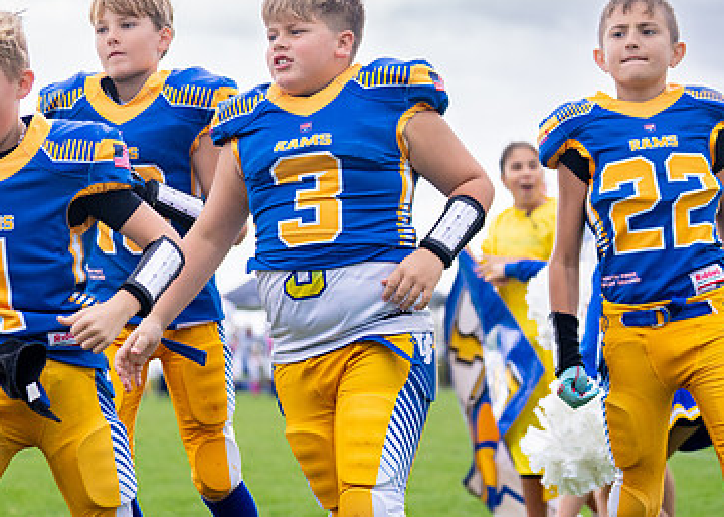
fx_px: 2631
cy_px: 186
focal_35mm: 128
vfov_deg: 11.2
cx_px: 304
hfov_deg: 15.7
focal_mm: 70
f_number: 2.8
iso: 500
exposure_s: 1/1250
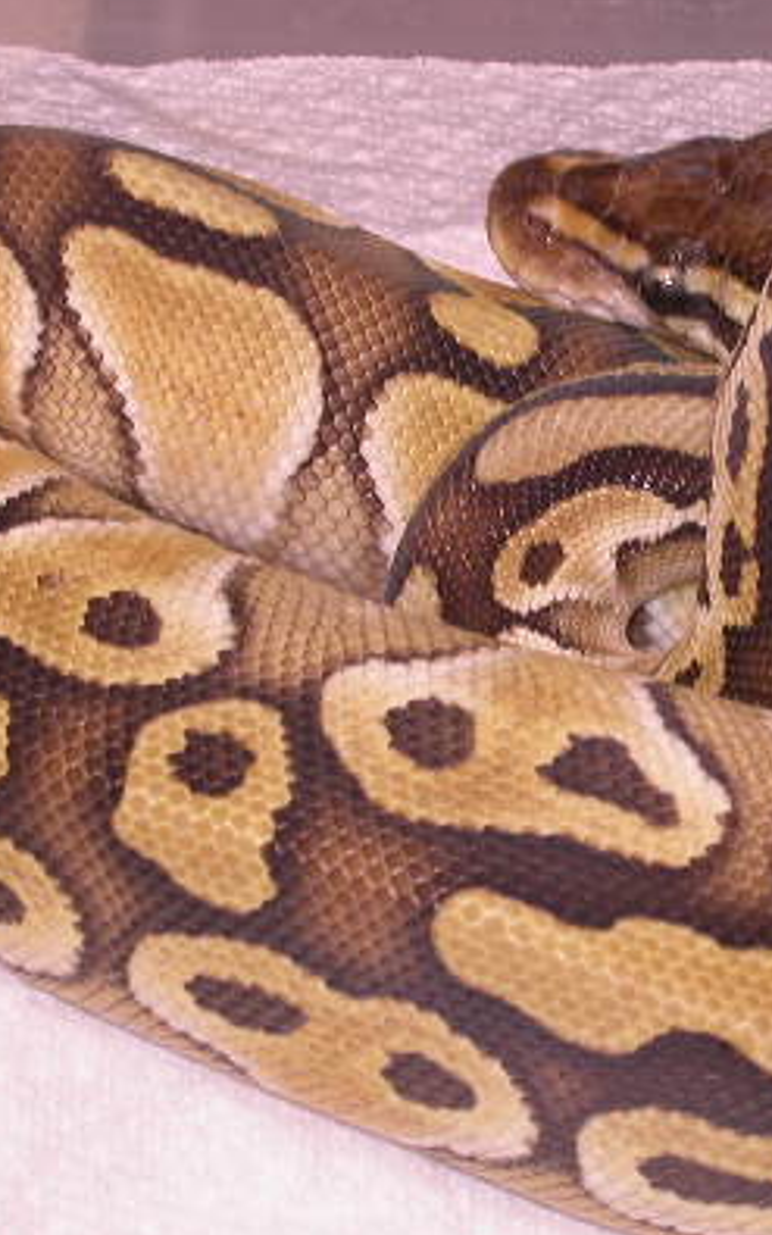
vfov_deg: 10.2
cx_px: 659
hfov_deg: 6.4
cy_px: 675
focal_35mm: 206
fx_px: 6932
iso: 100
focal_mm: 24.9
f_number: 4.4
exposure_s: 1/60.3
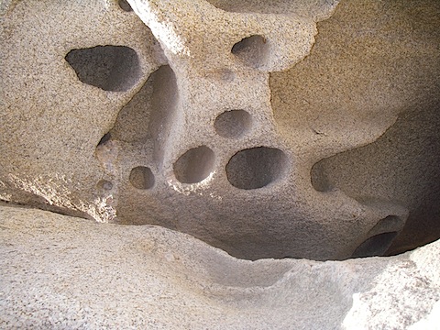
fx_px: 483
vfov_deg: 37.7
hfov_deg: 49.0
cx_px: 220
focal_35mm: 38
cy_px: 165
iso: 64
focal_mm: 6.3
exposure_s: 1/320
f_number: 3.3
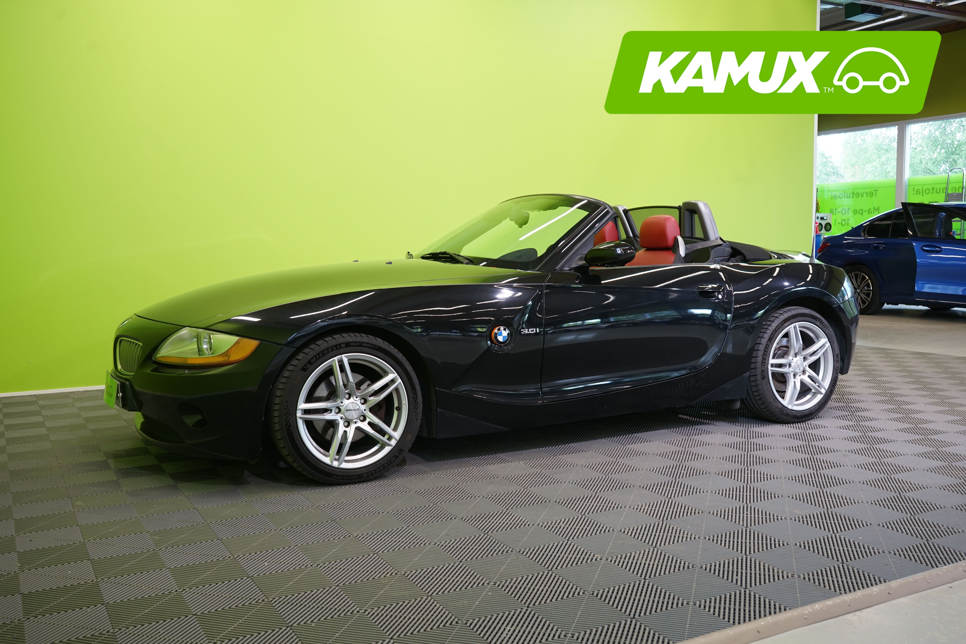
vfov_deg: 40.0
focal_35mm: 33
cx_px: 483
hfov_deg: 57.2
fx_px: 885
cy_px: 322
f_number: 6.3
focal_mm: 33
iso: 500
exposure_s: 1/25
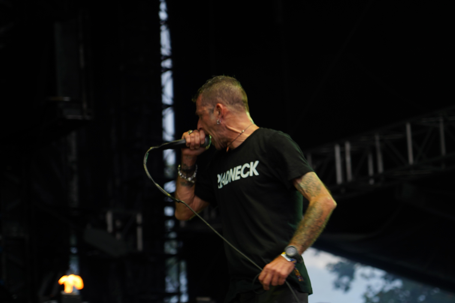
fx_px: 1643
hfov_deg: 15.8
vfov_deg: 10.5
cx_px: 261
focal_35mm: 130
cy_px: 124
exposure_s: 1/125
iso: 200
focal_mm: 105
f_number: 4
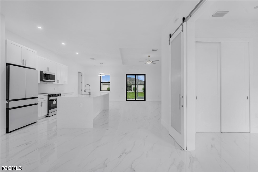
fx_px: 100
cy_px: 86
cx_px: 129
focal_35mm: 14
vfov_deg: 81.2
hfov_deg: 104.3
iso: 250
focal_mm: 14
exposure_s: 1/10
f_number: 8
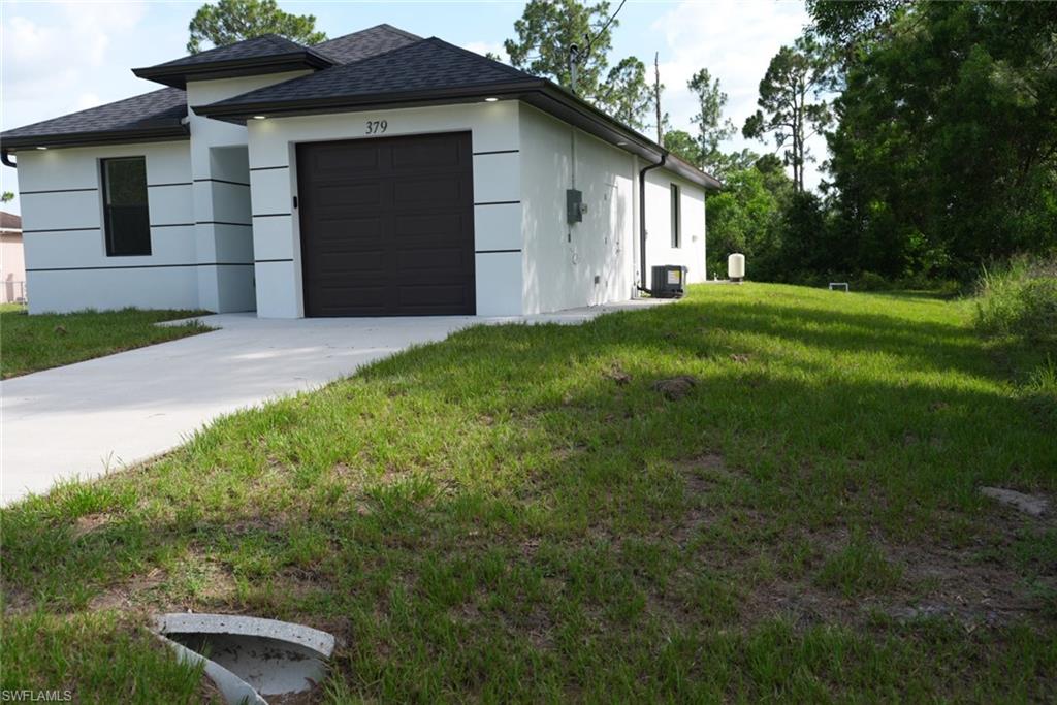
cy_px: 352
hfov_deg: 54.4
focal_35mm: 35
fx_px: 1028
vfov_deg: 37.9
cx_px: 528
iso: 100
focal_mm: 35
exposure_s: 1/400
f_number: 4
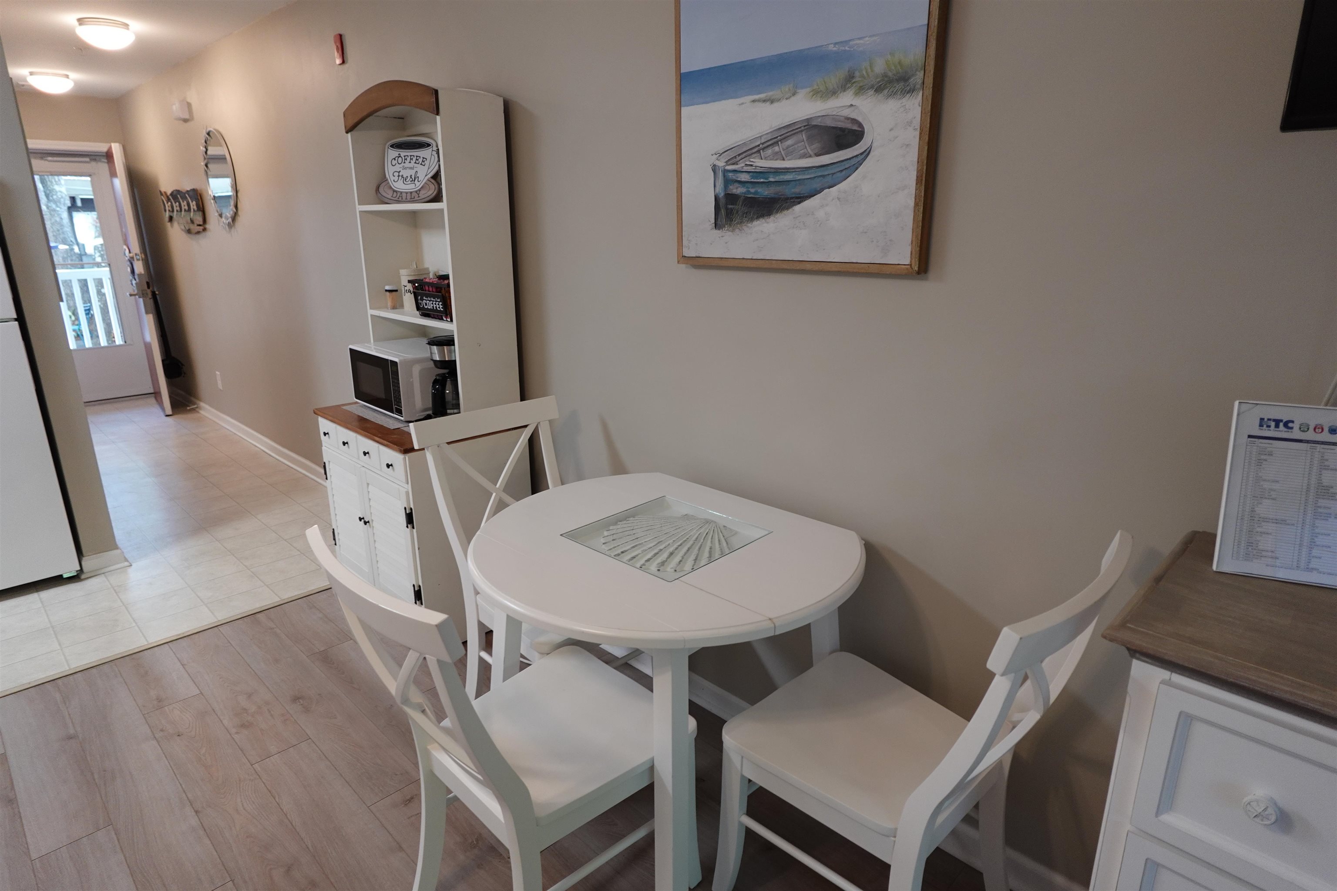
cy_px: 446
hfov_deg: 84.0
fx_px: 743
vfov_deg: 61.9
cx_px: 668
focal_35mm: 20
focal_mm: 7.6
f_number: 2
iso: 250
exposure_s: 1/80
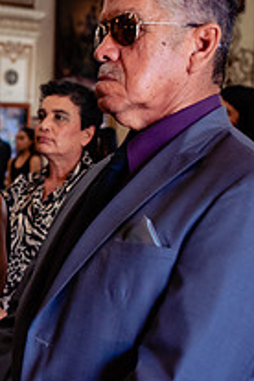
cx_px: -90
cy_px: 233
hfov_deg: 13.4
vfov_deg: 20.8
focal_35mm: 98
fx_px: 1037
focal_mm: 35
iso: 1250
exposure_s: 1/320
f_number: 3.2
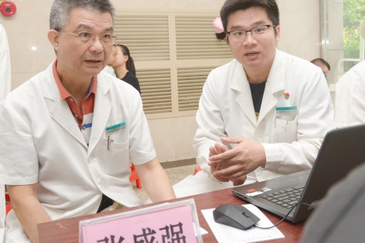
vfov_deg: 42.3
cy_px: 119
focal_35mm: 31
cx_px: 172
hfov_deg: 60.2
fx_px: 314
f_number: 5.6
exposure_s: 1/60
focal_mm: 24
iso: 400
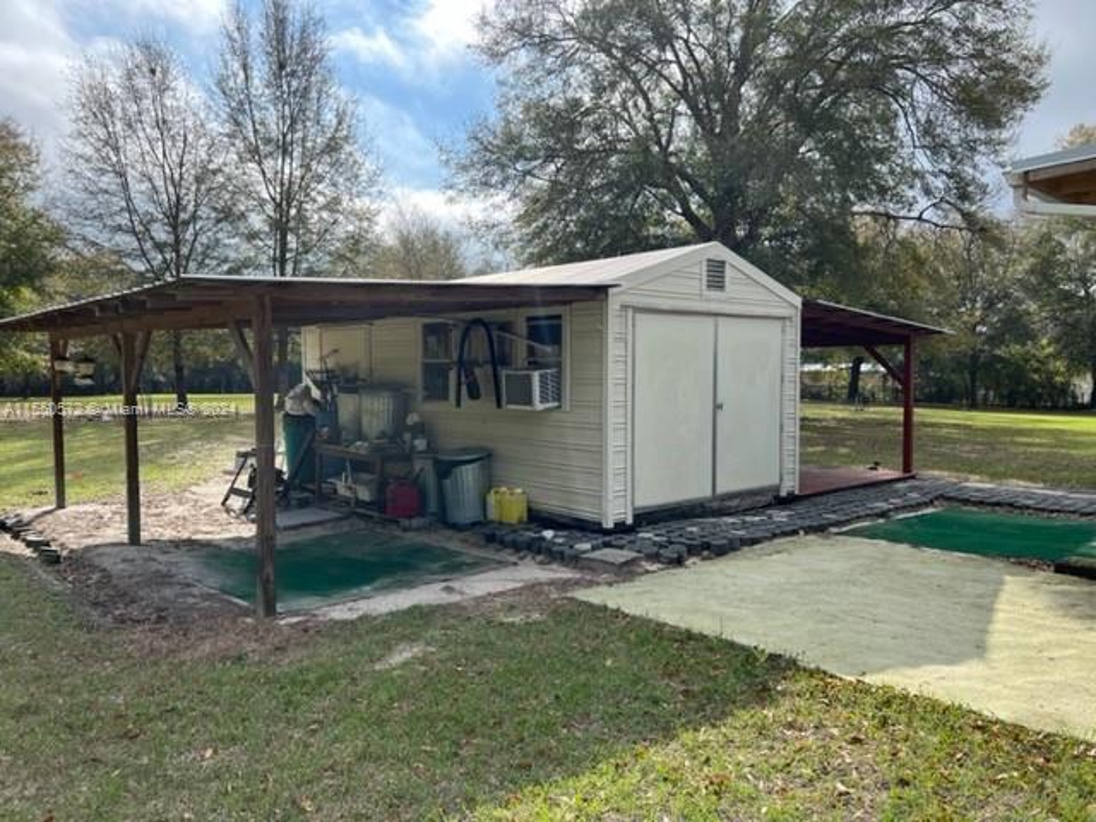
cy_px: 411
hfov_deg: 67.3
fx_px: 823
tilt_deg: -0.6
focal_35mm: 26
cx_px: 548
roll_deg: -1.0
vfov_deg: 53.1
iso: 50
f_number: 1.5
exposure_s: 1/3460
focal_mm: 5.7
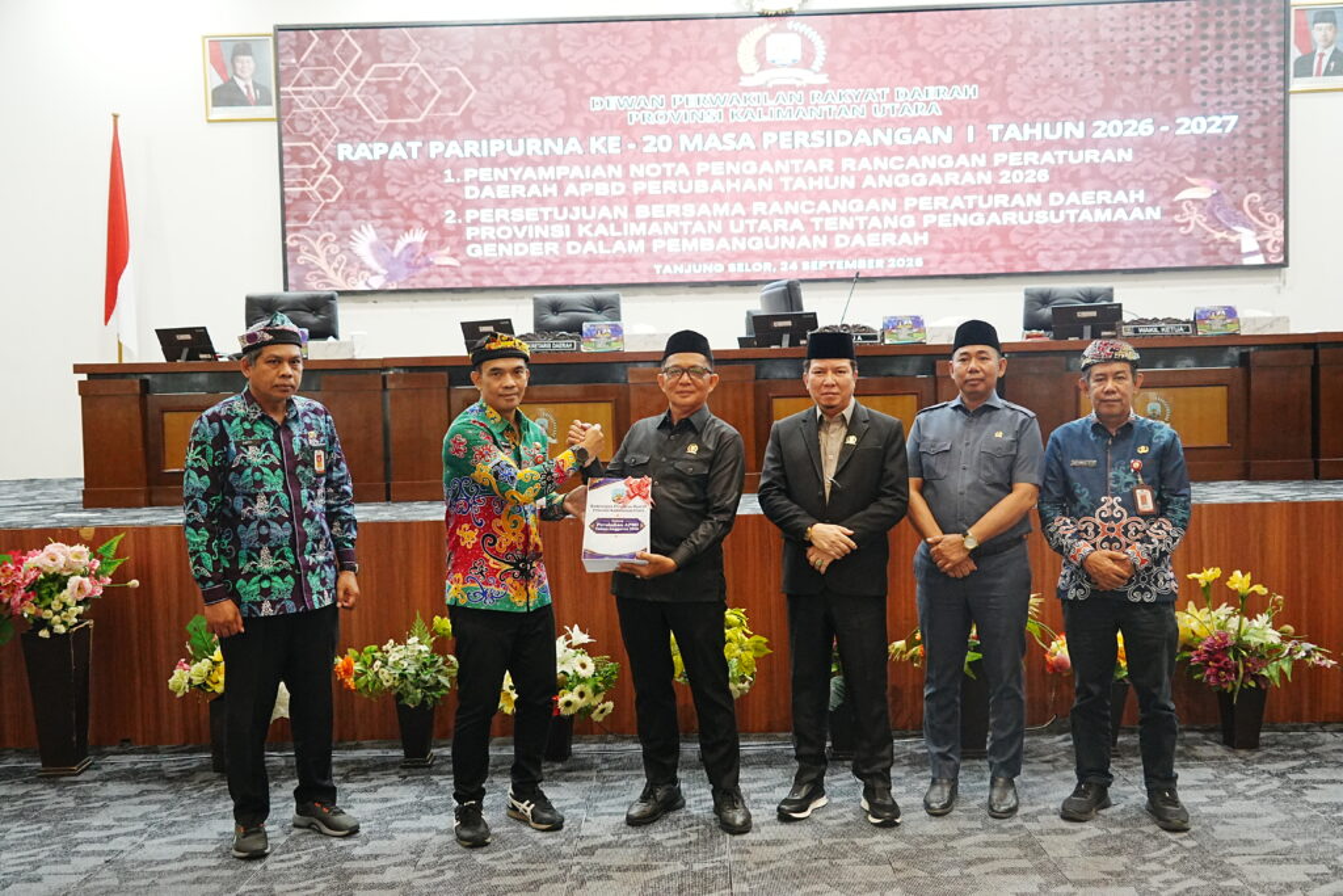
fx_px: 1194
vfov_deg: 41.1
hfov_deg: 58.7
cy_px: 448
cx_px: 672
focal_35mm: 32
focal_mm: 32
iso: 6400
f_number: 4
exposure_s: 1/100
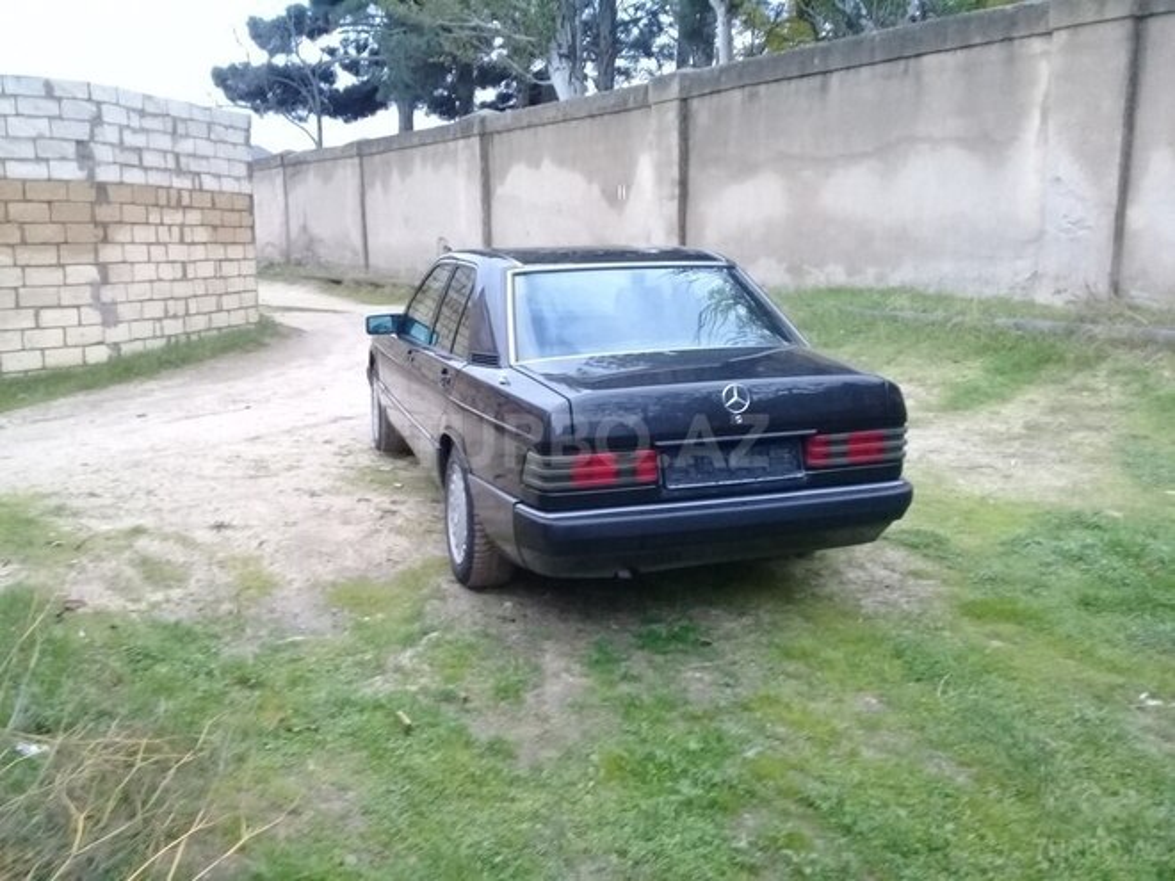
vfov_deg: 45.4
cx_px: 588
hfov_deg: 58.4
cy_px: 440
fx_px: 1052
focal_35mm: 31
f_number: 2.2
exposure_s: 1/17
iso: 250
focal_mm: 3.3
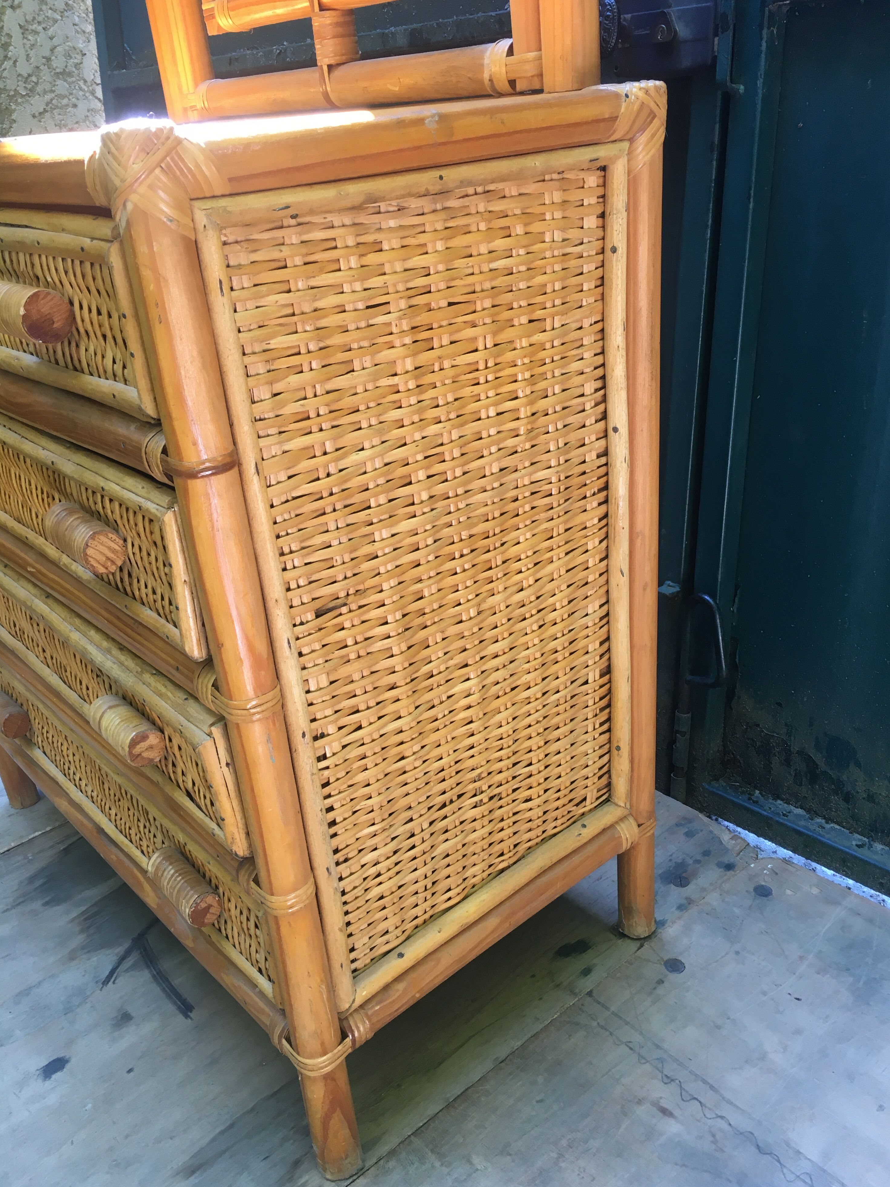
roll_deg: +0.1
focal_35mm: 30
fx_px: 1029
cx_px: 459
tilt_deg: -22.4
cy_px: 612
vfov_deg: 60.0
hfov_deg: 46.8
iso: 32
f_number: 2.2
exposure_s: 1/33
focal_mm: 4.15
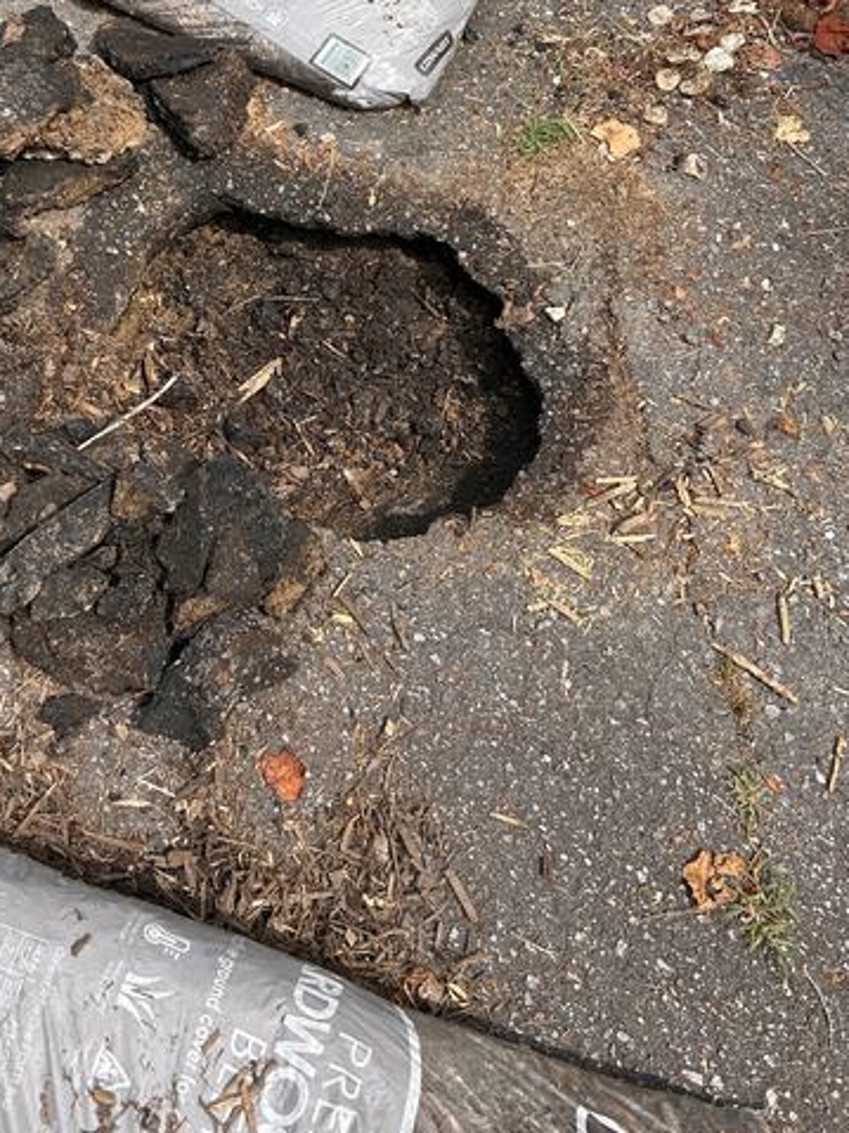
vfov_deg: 48.3
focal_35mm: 38
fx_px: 1243
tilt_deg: -56.9
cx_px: 285
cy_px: 388
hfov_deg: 37.3
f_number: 1.5
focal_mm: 5.7
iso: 50
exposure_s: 1/1038
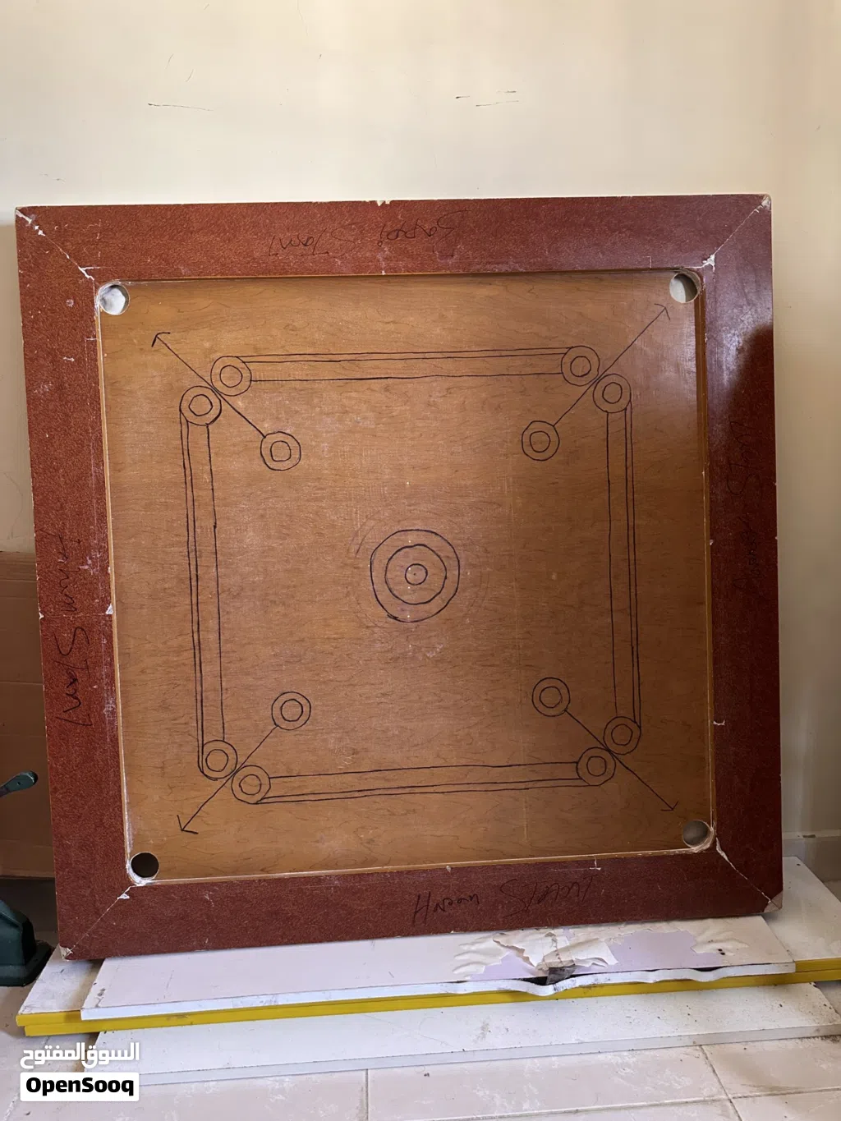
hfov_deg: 56.8
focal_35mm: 24
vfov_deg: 71.6
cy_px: 560
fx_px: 777
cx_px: 420
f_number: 1.78
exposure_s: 1/60
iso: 500
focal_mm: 6.86
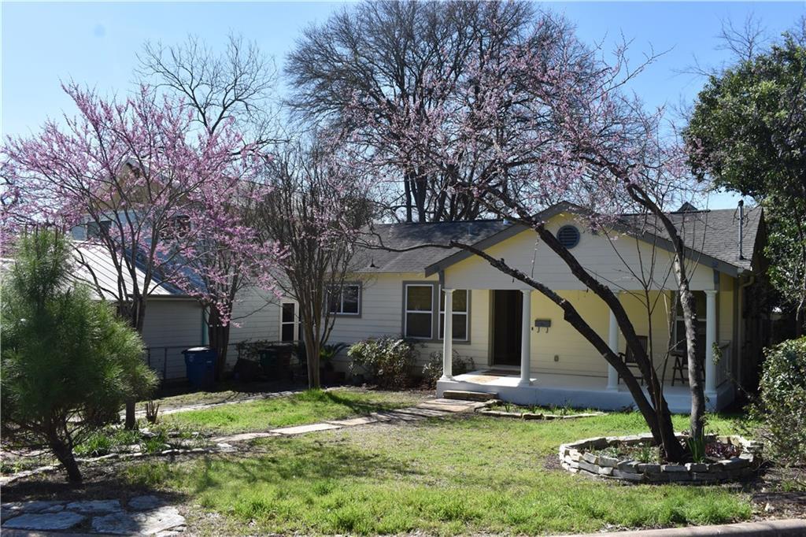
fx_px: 705
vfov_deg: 41.7
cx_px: 403
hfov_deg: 59.5
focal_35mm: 32
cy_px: 268
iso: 200
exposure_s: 1/320
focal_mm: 21
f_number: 9
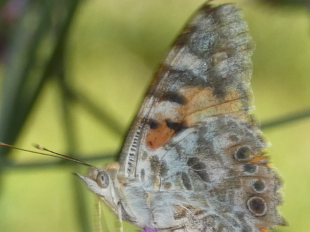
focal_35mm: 535
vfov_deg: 2.8
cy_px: 173
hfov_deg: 3.7
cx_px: 183
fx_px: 4791
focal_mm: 52.2
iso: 160
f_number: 5.5
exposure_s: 1/80
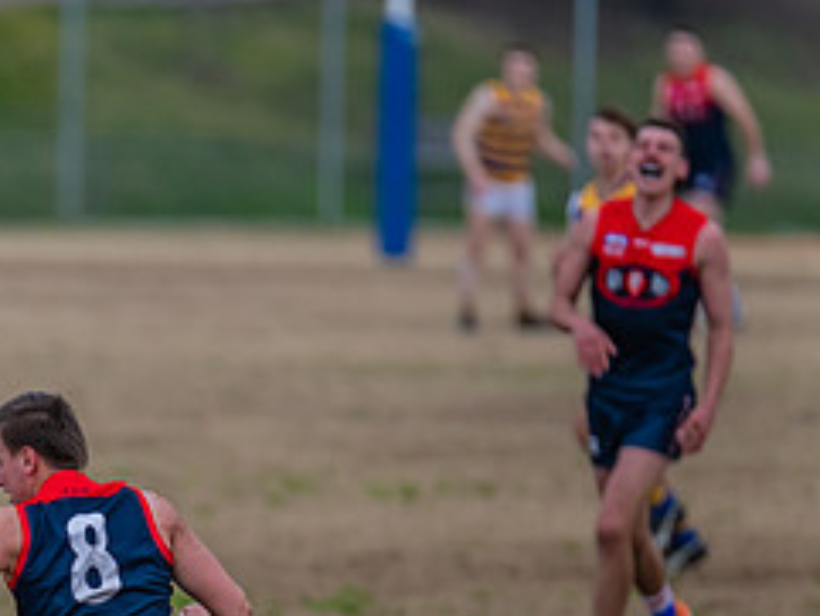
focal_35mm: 756
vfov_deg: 2.0
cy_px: 675
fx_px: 17917
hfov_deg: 2.6
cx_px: -93
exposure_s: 1/2000
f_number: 2.8
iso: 1000
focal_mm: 300
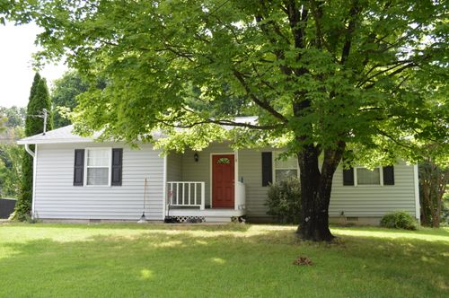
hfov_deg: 57.3
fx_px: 411
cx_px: 224
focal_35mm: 33
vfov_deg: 39.9
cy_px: 149
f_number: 5.6
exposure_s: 1/125
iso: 110
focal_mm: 22
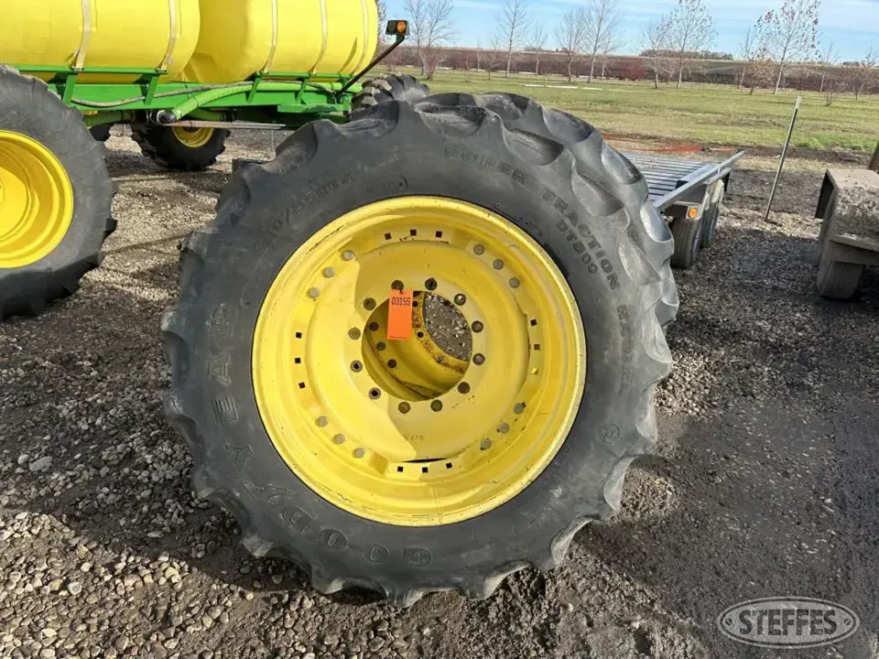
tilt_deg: -23.7
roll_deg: -0.4
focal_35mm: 24
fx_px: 609
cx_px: 440
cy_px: 330
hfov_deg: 71.6
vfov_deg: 56.8
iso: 80
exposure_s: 1/2070
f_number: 1.78
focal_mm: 6.86
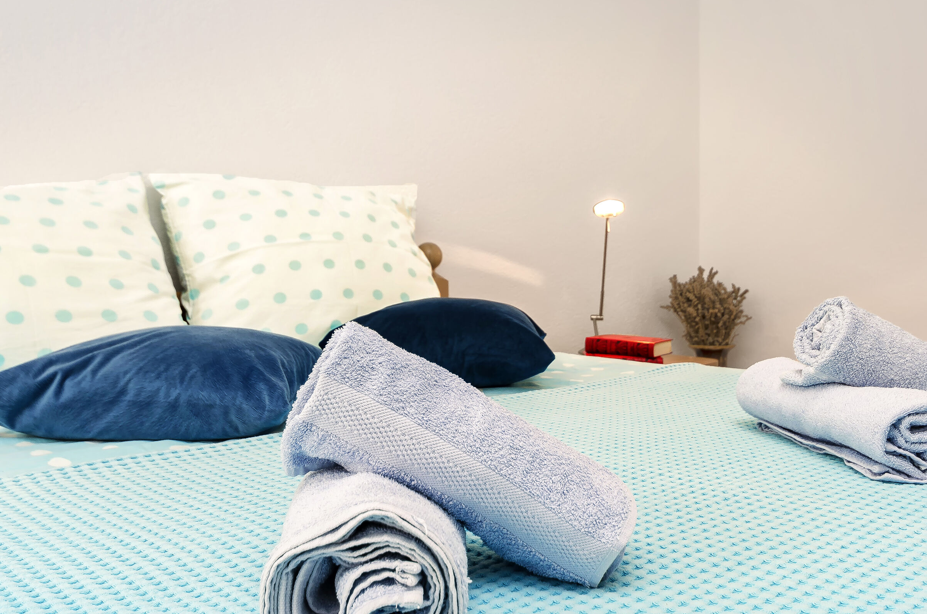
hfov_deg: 54.5
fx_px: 899
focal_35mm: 35
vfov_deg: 37.7
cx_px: 472
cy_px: 300
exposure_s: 1/13
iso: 100
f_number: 7.1
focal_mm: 20
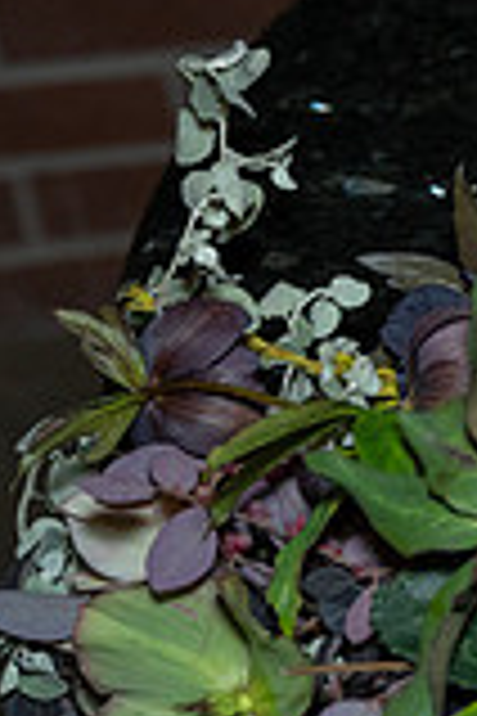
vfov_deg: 15.1
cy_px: 142
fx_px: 2683
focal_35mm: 135
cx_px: 1287
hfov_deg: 8.8
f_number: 3.5
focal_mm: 37
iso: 1600
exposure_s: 1/125
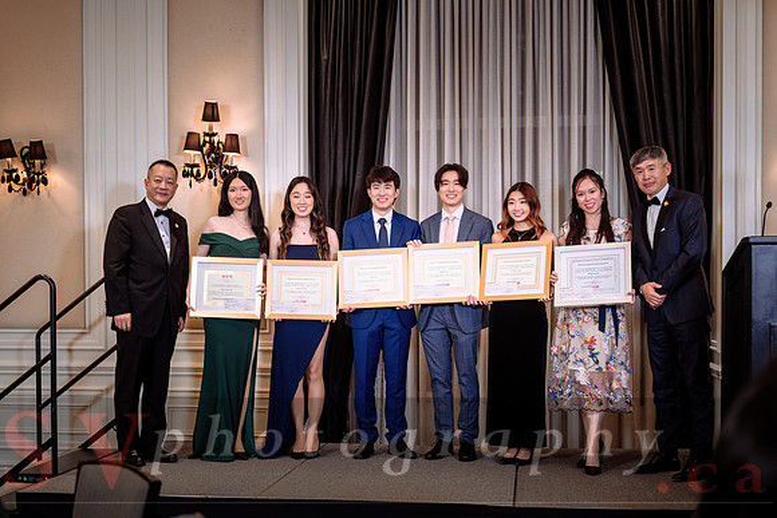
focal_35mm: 49
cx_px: 365
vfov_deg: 27.6
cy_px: 309
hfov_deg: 40.4
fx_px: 1055
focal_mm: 41
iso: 1000
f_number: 2.8
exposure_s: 1/60
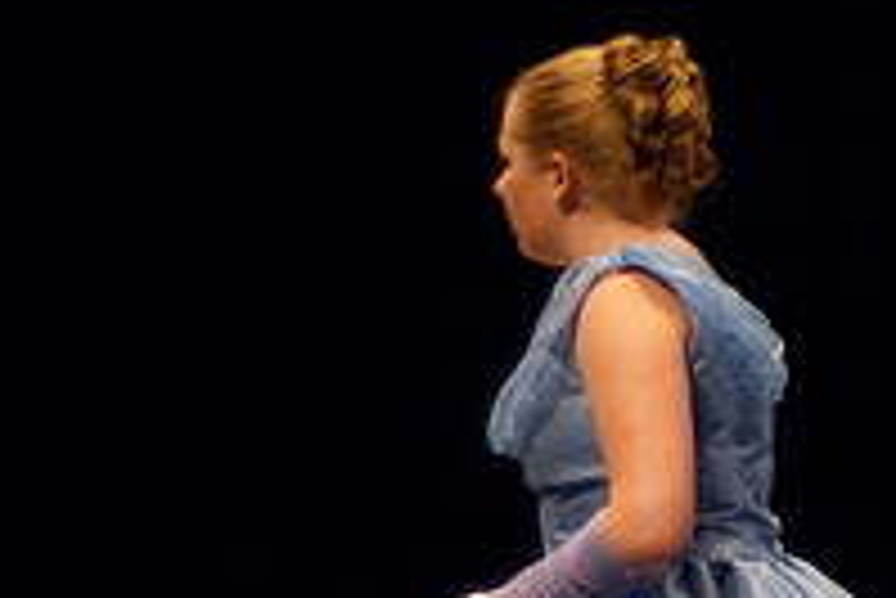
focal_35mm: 298
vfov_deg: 4.6
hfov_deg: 6.9
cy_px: 697
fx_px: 7422
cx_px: -230
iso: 1250
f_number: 2.8
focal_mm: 68
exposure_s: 1/160
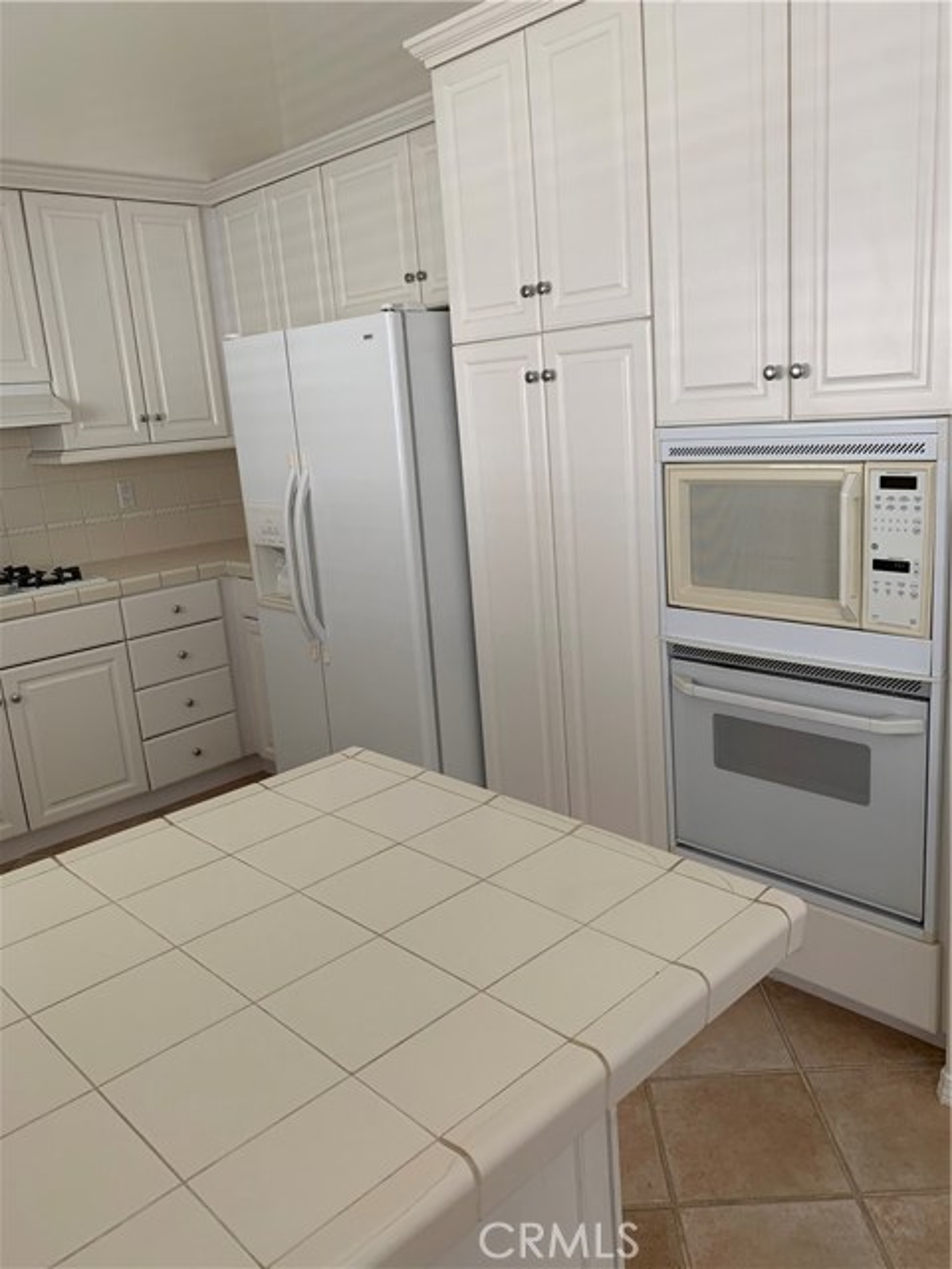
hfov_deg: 53.1
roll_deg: +5.3
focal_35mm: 26
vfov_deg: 67.3
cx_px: 476
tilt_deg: -12.6
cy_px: 634
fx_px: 953
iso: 100
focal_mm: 4.25
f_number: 1.8
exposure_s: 1/119
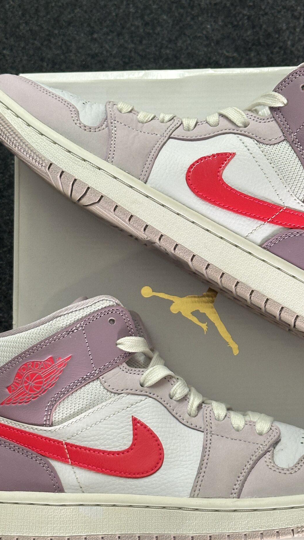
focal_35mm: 72
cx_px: 197
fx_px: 1032
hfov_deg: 16.7
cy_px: 306
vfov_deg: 29.3
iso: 160
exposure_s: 1/50
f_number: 1.78
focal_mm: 6.86
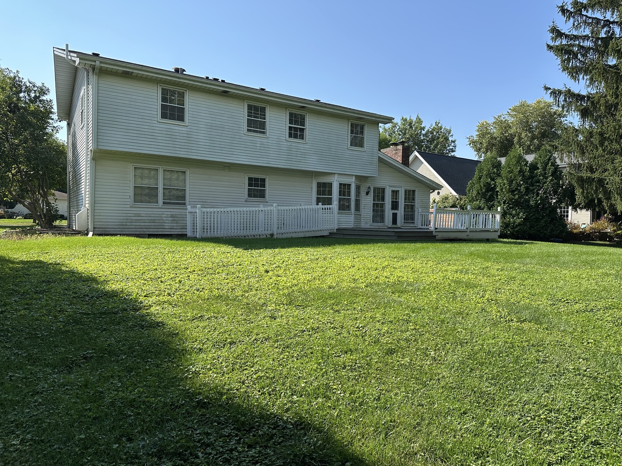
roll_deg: -0.9
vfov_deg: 56.8
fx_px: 431
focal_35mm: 24
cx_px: 311
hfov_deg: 71.6
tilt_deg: -1.0
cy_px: 233
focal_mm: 6.86
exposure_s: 1/2591
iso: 80
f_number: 1.78
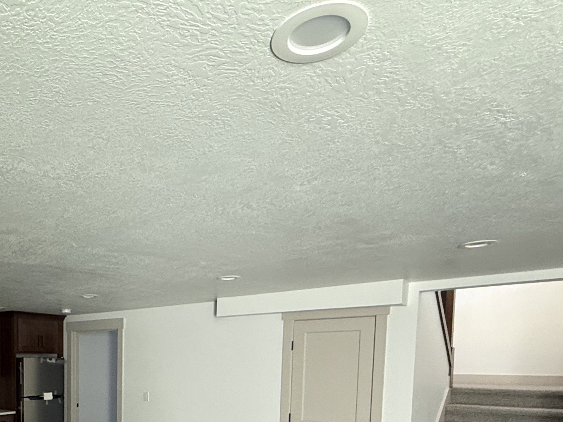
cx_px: 110
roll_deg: +0.2
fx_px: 488
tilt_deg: -3.9
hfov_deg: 55.6
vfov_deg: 41.8
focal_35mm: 30
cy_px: 402
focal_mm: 2.22
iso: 400
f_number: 2.2
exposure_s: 1/60
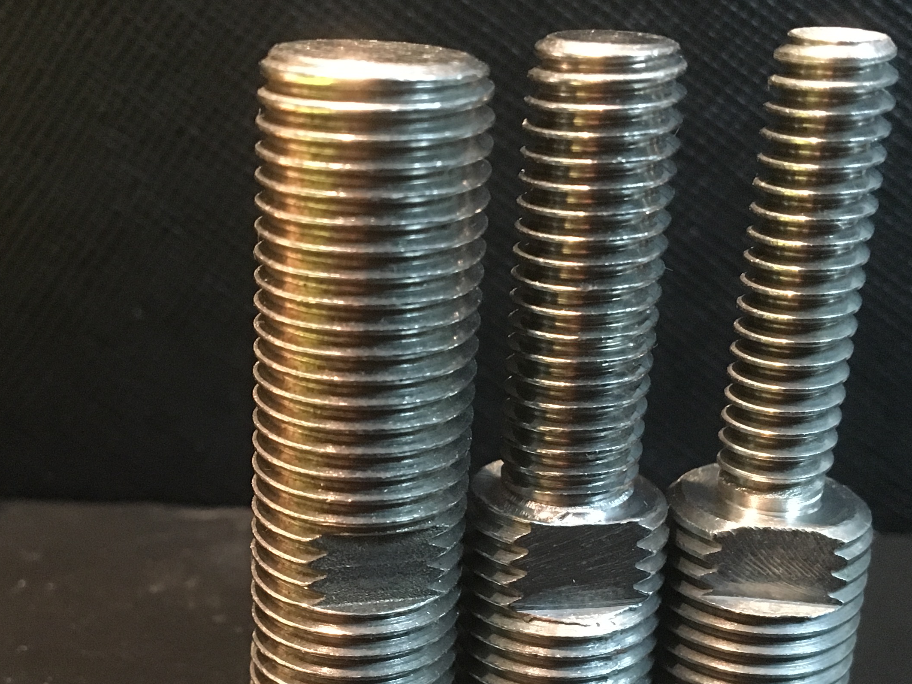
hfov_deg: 34.7
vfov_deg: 26.2
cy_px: 519
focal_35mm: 55
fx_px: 1449
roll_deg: +0.6
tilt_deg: -24.7
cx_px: 331
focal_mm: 4.15
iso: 250
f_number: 2.2
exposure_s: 1/15
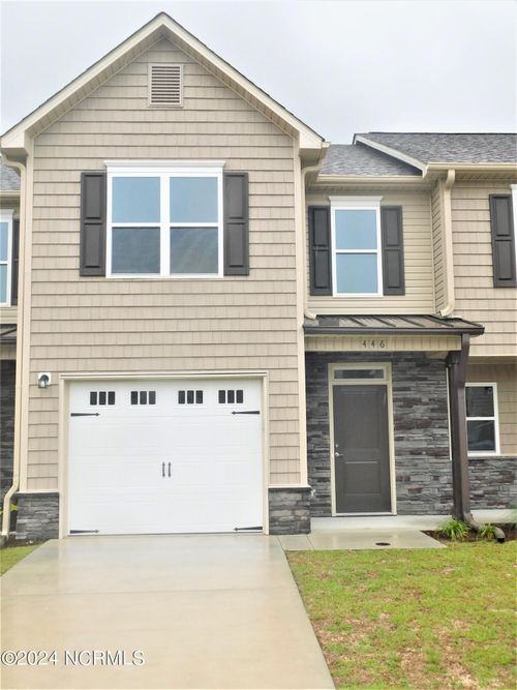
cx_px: 258
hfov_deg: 39.6
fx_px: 717
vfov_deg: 51.4
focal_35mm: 36
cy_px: 345
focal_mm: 6.3
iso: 125
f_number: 3.5
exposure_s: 1/320
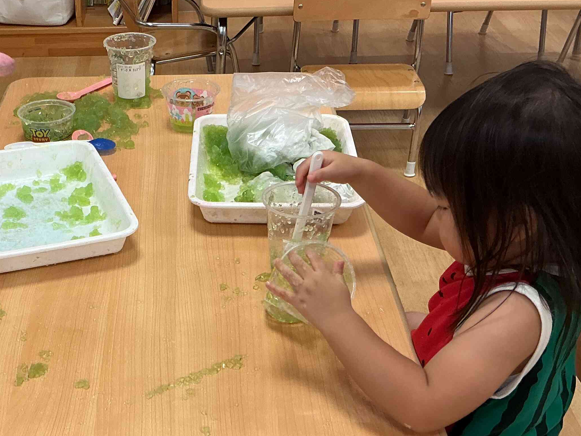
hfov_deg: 32.9
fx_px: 957
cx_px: 126
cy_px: 280
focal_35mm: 57
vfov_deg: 25.6
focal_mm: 3
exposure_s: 1/120
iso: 64
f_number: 1.8
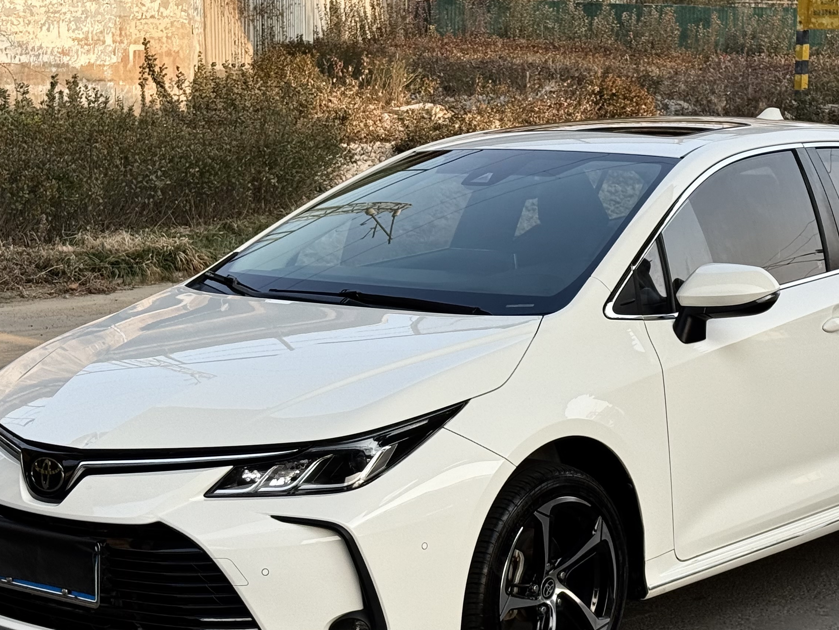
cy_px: 254
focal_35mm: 85
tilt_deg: -5.7
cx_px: 490
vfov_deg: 17.4
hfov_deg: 23.0
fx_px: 2060
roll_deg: -0.3
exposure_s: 1/1608
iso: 64
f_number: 1.78
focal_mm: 6.76
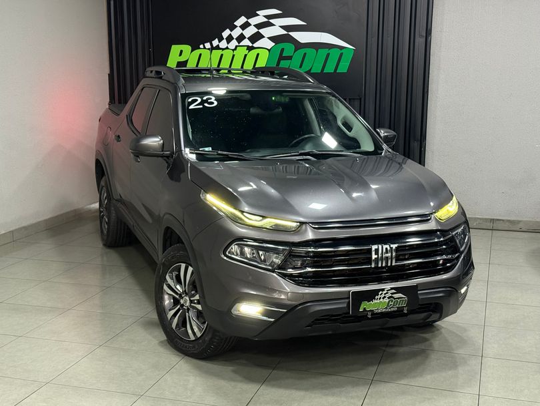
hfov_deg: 39.6
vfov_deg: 30.3
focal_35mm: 48
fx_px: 749
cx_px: 270
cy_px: 203
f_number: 1.78
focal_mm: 6.76
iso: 400
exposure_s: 1/39
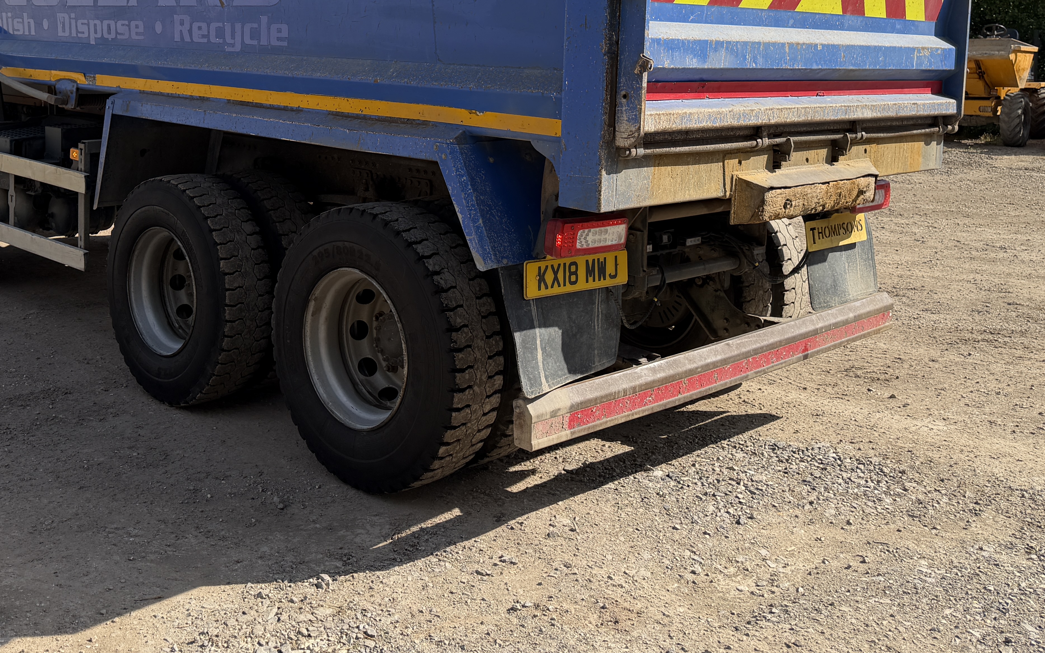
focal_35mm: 39
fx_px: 1111
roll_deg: +0.4
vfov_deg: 31.7
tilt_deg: -4.4
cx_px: 392
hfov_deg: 49.9
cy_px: 105
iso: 80
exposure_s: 1/3584
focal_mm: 6.76
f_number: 1.78
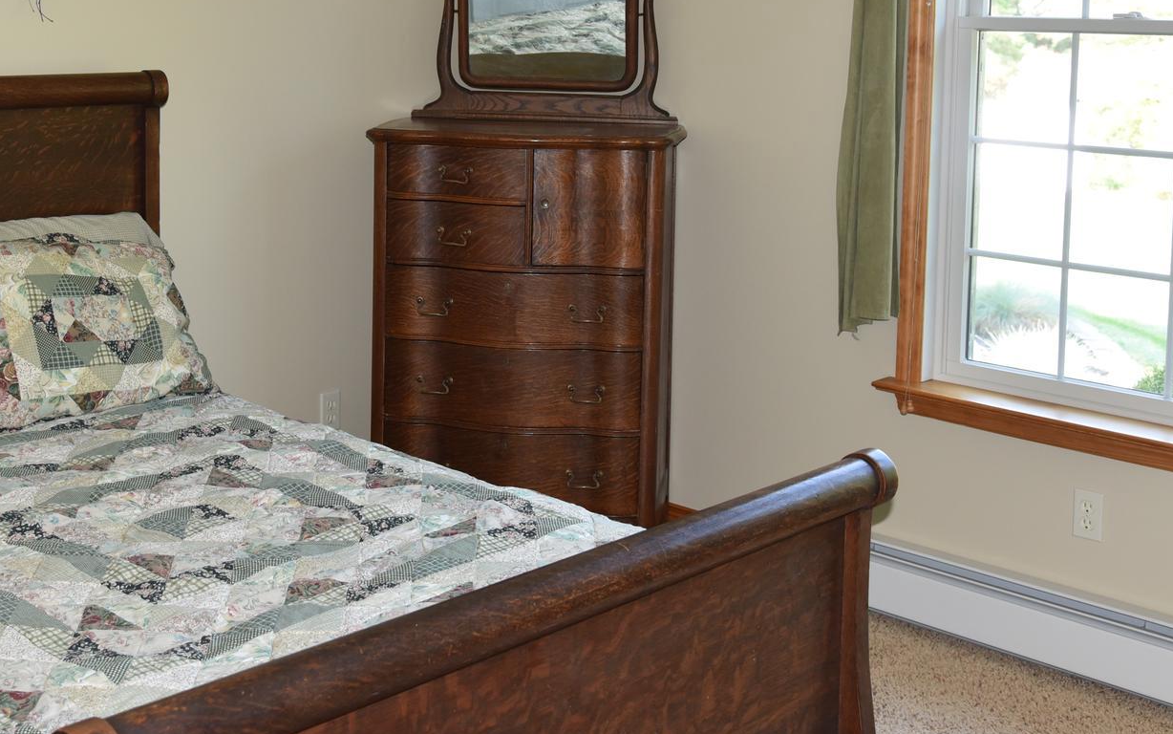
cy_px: 122
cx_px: 457
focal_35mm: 51
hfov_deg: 39.4
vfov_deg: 24.8
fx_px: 1631
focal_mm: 30
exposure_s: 1/60
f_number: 5
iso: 800
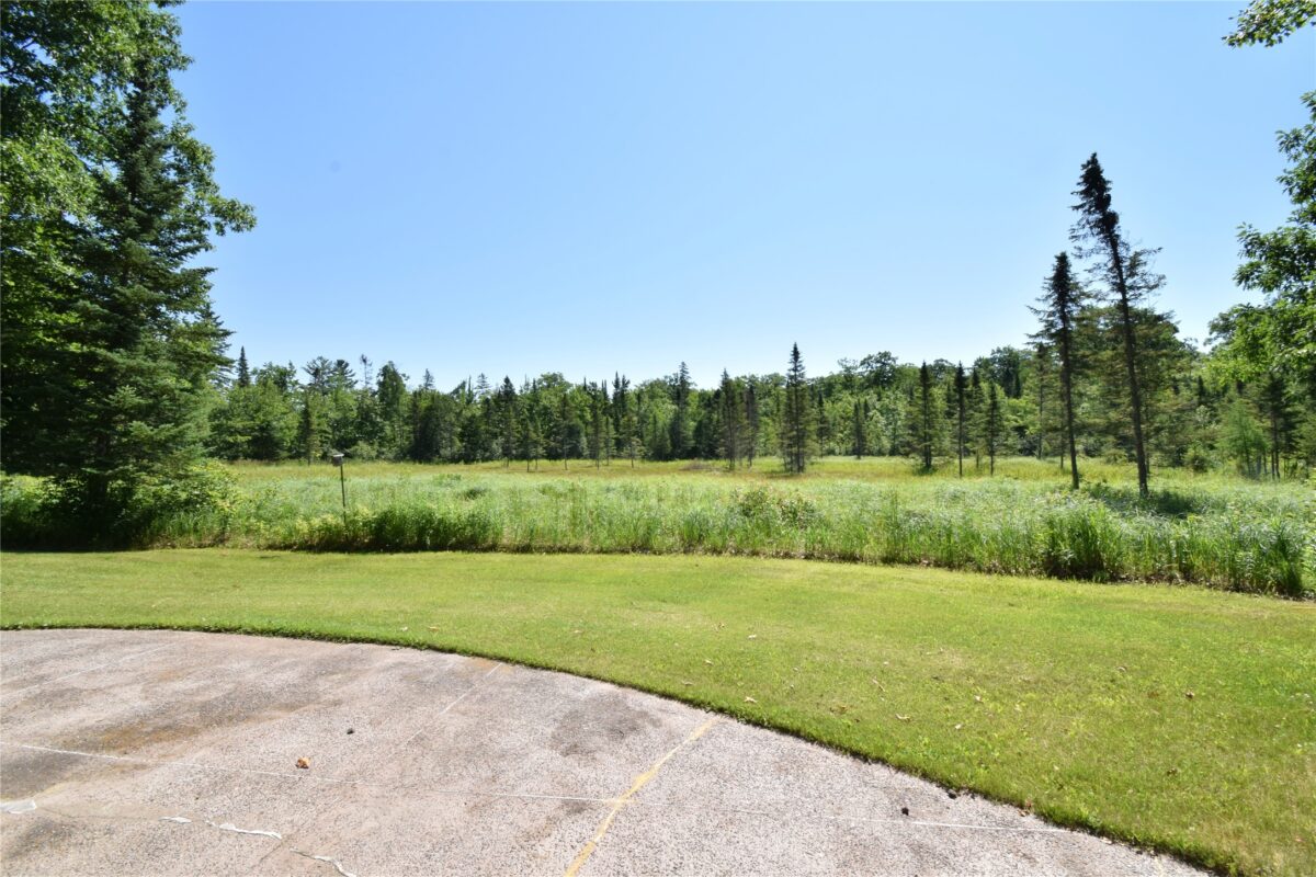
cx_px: 658
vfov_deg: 77.3
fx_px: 548
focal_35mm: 15
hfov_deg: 100.4
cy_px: 438
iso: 320
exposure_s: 1/200
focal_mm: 10
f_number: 16
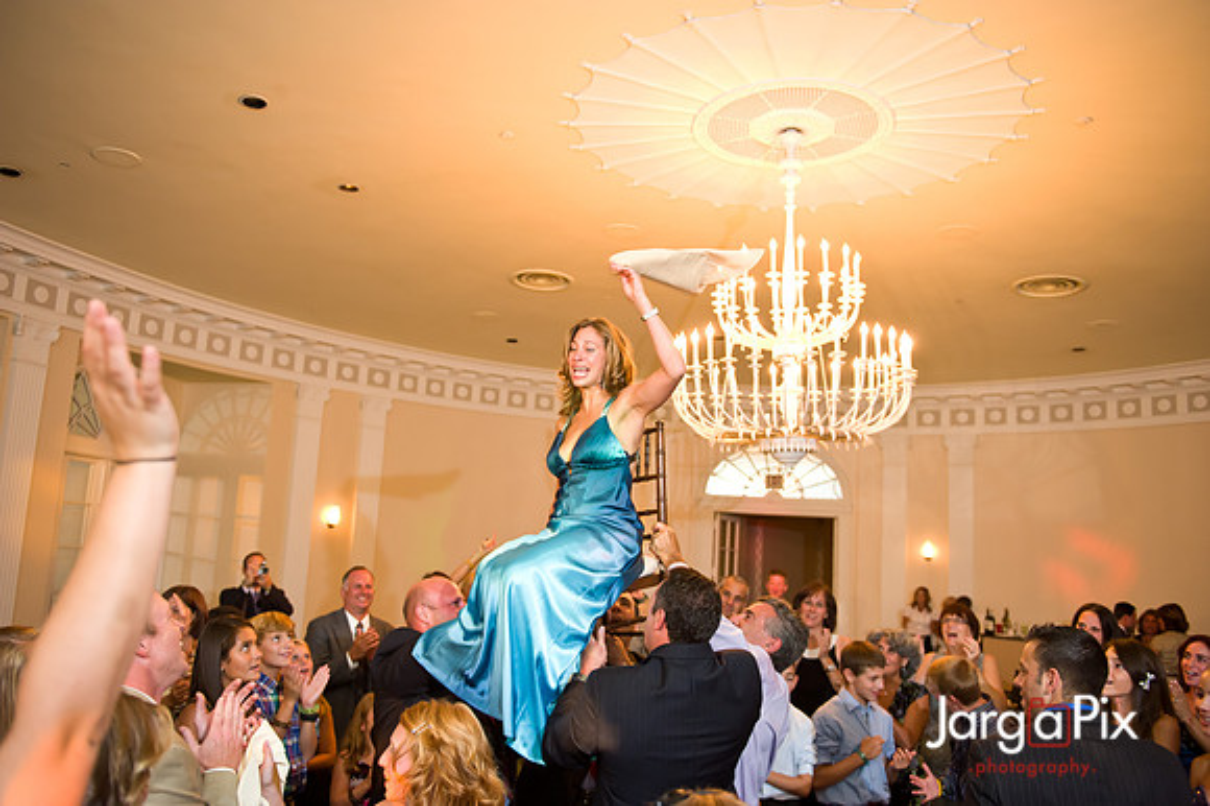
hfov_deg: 63.7
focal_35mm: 29
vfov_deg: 44.9
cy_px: 403
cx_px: 605
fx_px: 974
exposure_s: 1/125
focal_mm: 29
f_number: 3.2
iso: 1600
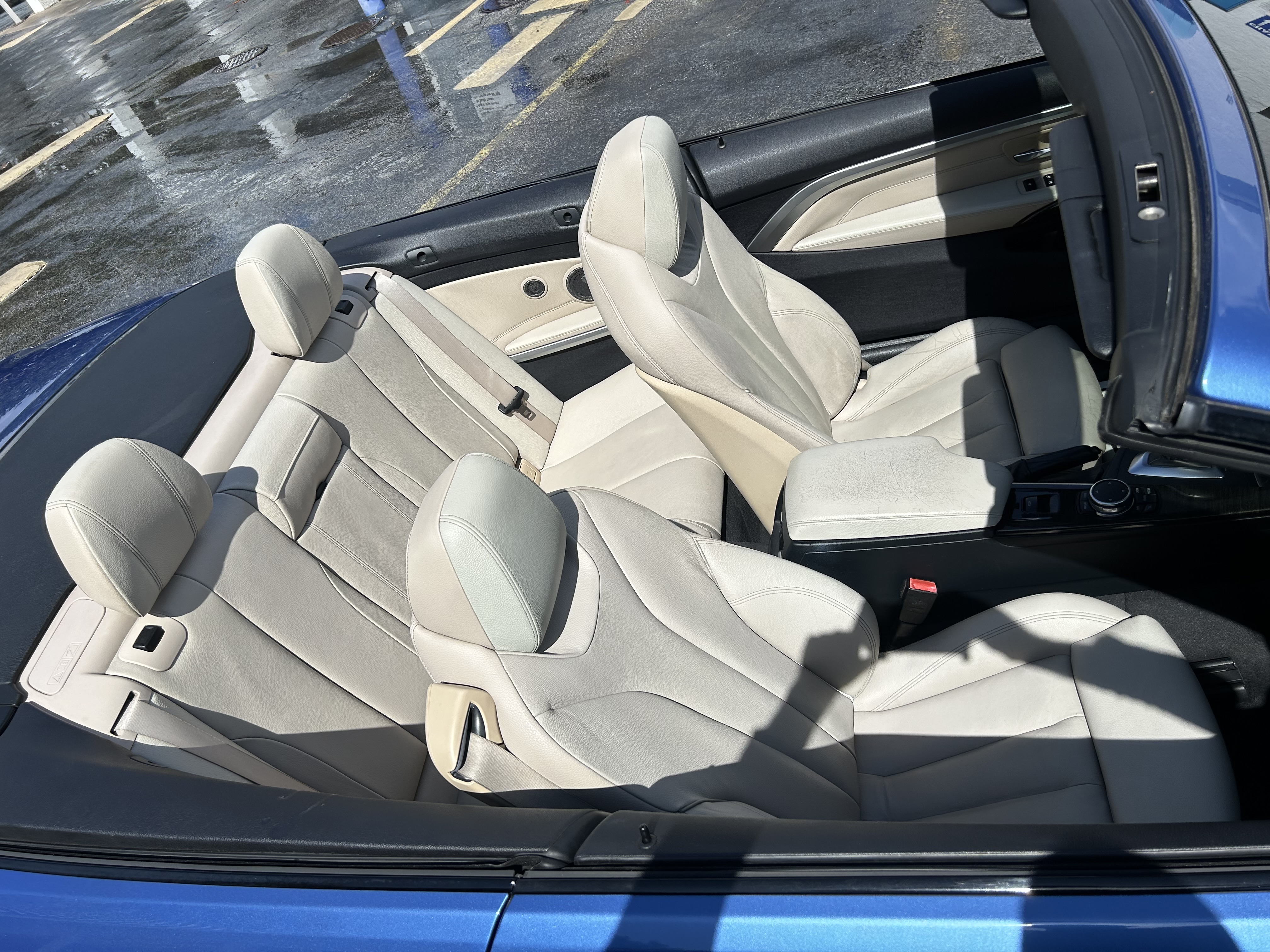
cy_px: 476
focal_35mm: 26
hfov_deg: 67.3
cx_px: 635
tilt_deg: -36.9
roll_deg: +24.8
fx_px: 954
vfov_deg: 53.1
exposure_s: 1/6579
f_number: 1.5
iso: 50
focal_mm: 5.7
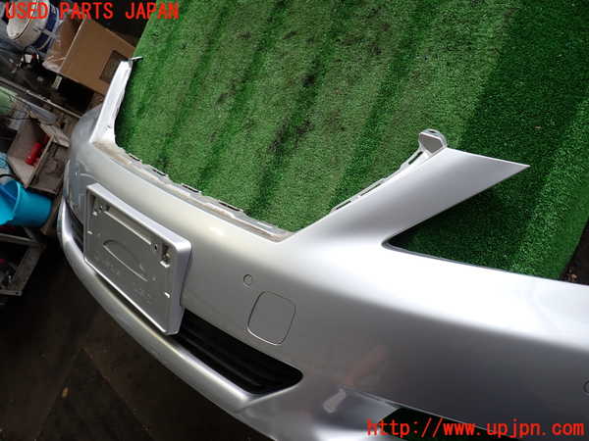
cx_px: 294
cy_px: 220
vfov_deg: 54.9
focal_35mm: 25
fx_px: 425
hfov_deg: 69.4
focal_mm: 4.5
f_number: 2
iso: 100
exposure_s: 1/60
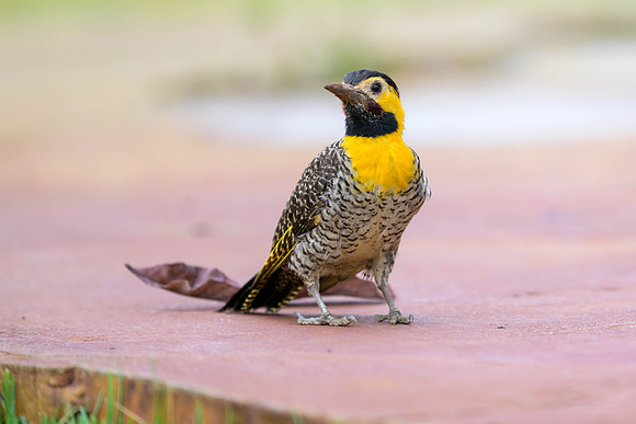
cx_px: 513
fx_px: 16323
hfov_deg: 2.2
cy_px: 146
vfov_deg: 1.5
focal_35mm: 924
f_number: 4
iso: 360
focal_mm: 560
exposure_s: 1/1000
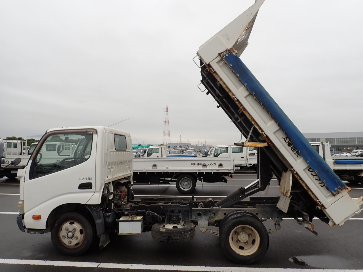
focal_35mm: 25
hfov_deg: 69.4
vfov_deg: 54.9
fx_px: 262
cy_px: 136
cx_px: 182
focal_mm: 4.5
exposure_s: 1/125
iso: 100
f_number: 2.8
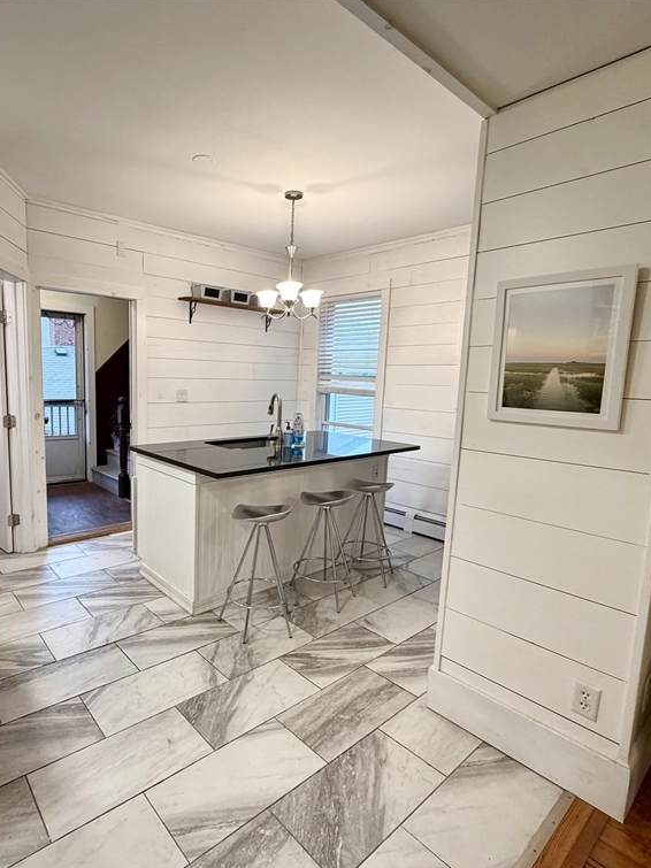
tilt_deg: -6.6
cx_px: 248
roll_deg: -1.3
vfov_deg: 84.7
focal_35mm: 19
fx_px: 477
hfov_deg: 67.7
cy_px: 437
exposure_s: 1/60
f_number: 2.2
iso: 200
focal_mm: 2.22
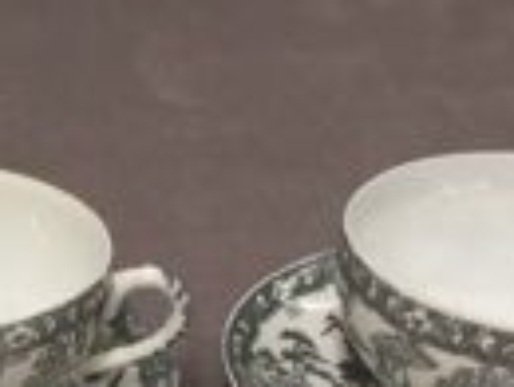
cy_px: 648
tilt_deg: -40.1
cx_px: -95
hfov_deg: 17.5
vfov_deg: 12.9
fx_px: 1592
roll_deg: -0.8
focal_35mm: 107
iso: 64
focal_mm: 4.15
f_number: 2.2
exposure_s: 1/33
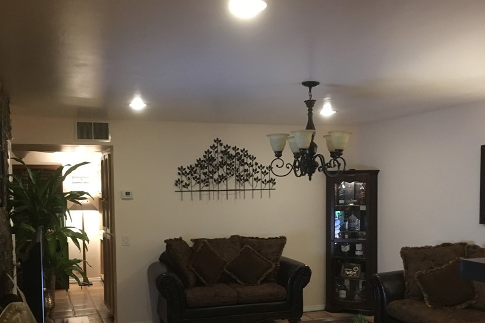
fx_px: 512
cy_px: 220
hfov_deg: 50.6
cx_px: 223
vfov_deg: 34.7
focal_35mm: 38
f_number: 2.2
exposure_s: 1/15
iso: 500
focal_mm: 4.15
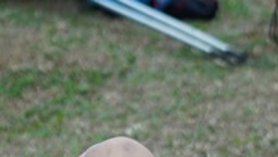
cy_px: 271
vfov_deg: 2.9
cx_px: 301
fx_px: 3077
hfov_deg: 5.2
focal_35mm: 417
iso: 250
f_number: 2.8
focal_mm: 81
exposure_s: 1/800
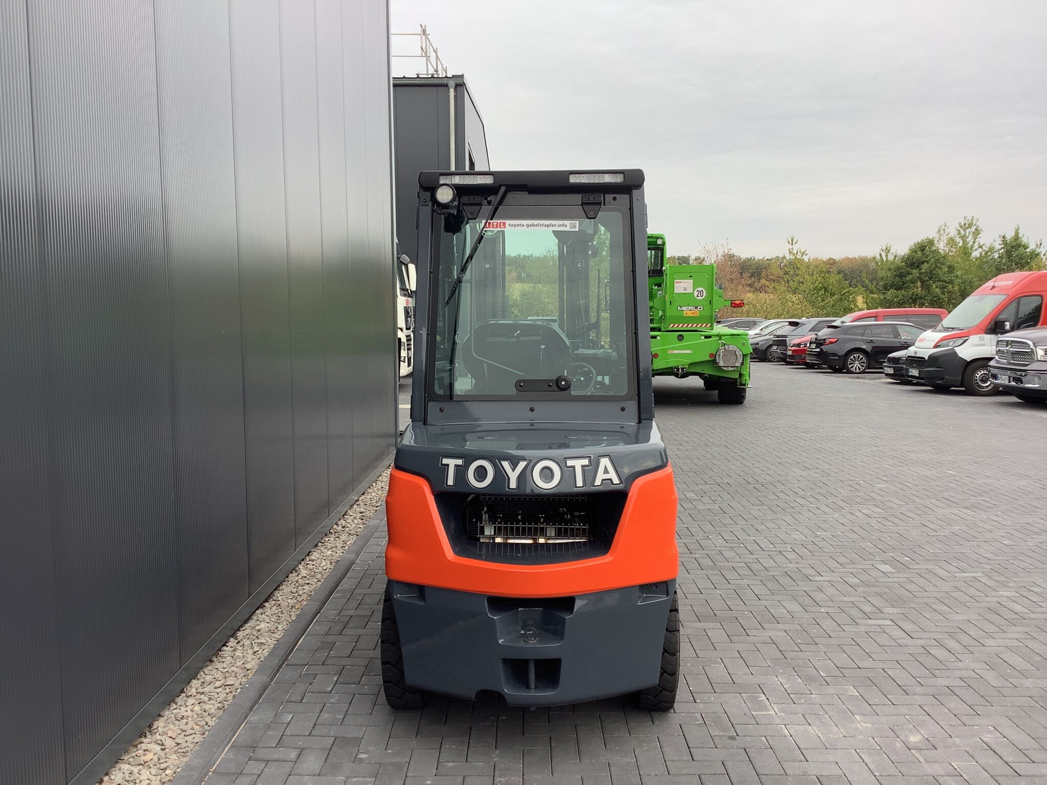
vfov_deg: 45.4
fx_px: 938
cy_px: 392
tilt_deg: -4.8
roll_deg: +0.1
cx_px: 524
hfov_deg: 58.4
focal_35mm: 31
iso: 25
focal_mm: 3.3
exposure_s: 1/132
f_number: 2.4
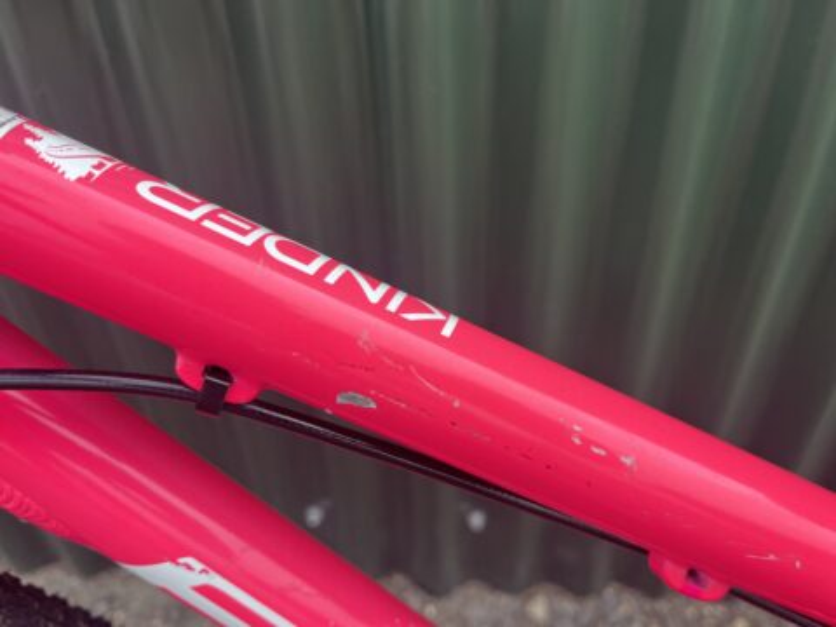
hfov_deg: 67.3
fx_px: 628
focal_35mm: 26
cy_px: 314
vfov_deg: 53.1
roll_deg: +6.4
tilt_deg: -36.9
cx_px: 418
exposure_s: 1/705
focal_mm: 5.1
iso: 50
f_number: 1.6
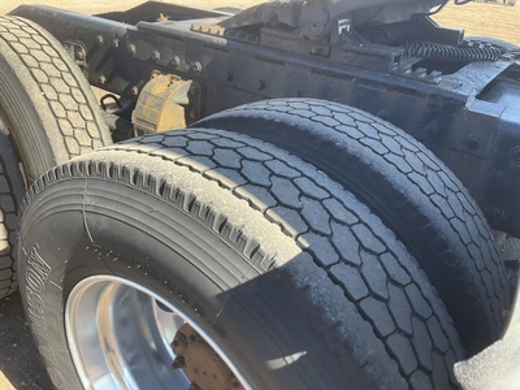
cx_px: 260
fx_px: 436
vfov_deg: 48.2
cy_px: 195
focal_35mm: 29
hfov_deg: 61.7
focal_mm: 3
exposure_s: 1/205
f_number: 1.8
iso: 20
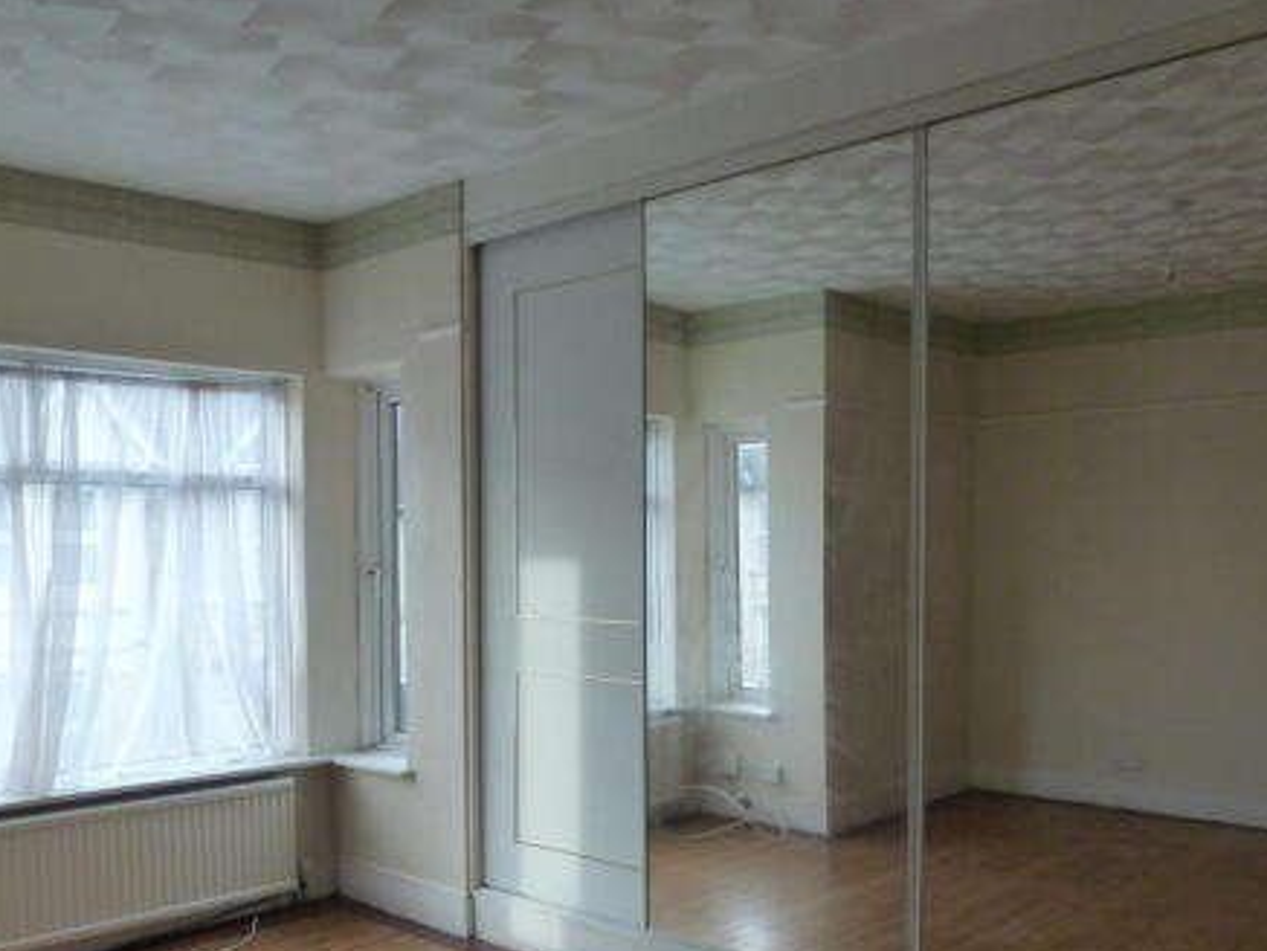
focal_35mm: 32
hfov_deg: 56.6
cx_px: 549
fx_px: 1172
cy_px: 628
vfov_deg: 43.6
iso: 320
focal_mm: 4.3
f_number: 3.3
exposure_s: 1/60
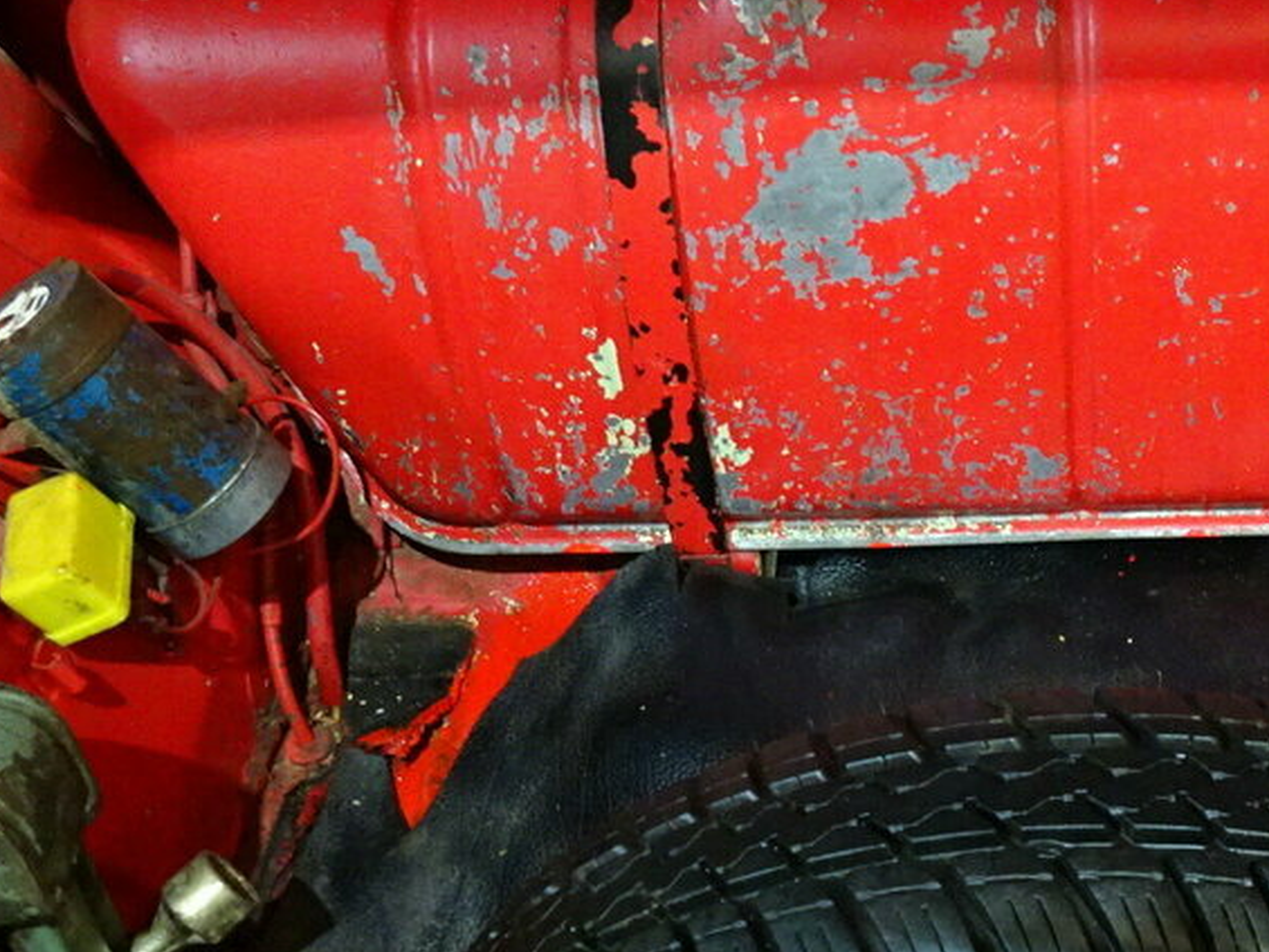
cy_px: 458
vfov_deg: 28.6
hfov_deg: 35.6
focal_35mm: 51
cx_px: 1101
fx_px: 1870
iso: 800
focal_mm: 4.1
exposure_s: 1/10
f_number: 3.5
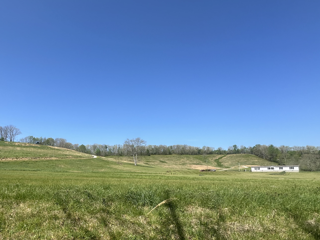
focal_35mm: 22
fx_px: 203
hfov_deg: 73.0
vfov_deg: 60.2
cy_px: 151
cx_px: 95
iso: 50
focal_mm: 2.22
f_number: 2.2
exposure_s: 1/1795
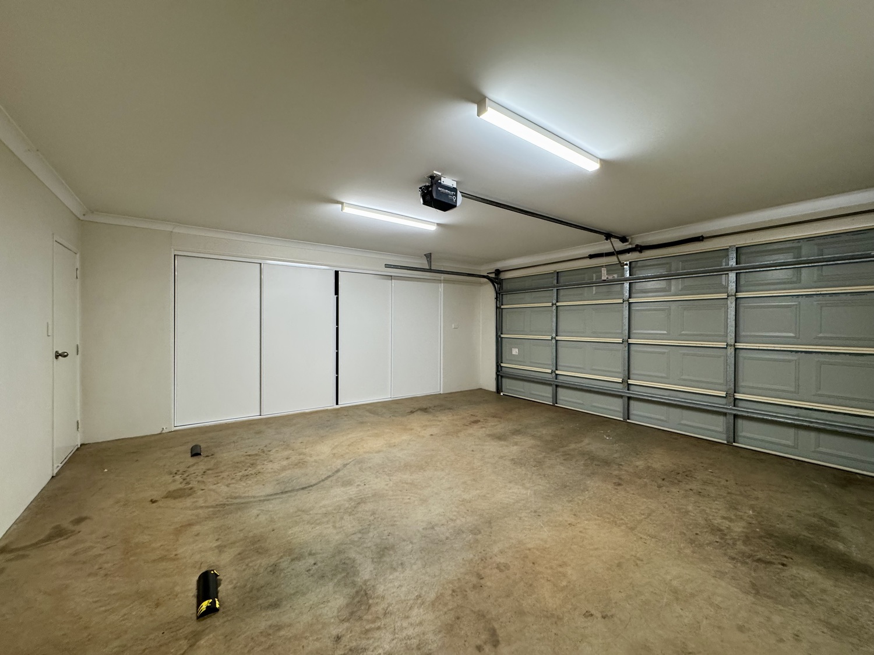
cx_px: 437
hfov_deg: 102.1
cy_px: 328
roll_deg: +0.0
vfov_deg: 85.7
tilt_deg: -0.4
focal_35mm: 14
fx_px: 353
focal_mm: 2.22
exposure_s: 1/100
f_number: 2.2
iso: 250
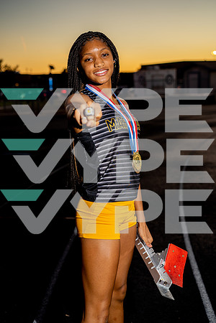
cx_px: 108
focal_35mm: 55
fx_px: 495
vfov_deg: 36.2
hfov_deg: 24.6
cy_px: 162
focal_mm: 55
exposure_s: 1/200
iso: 320
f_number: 3.5
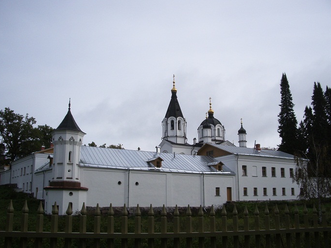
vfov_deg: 39.6
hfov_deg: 51.4
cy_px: 126
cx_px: 165
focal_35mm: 36
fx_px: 344
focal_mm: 5.8
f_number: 4.3
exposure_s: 1/800
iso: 80
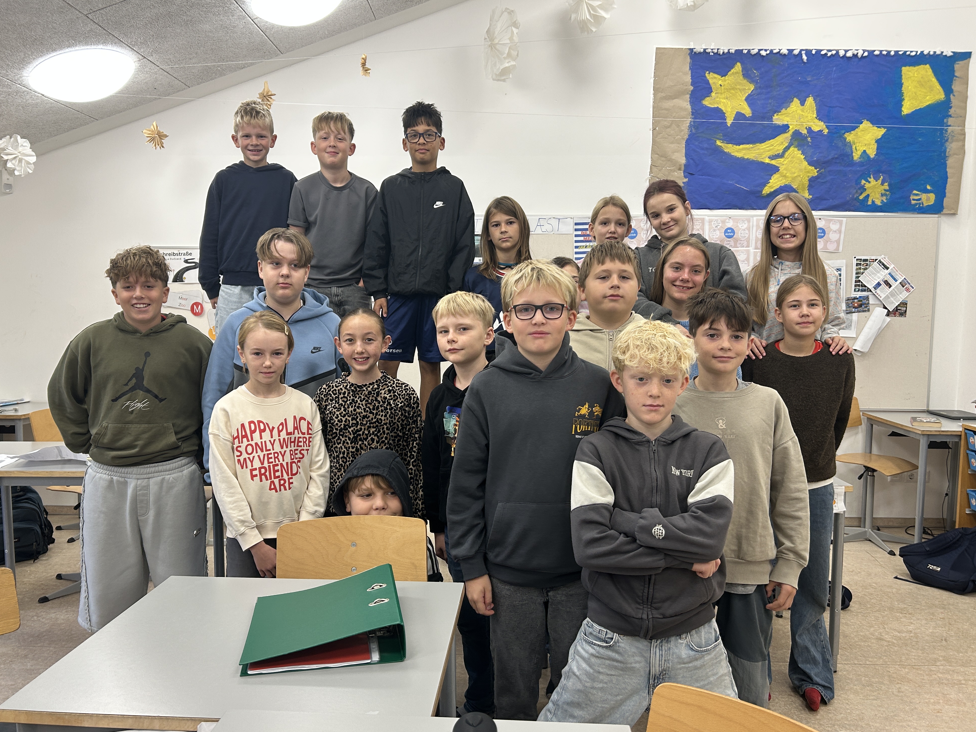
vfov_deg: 51.3
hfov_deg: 65.3
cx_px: 477
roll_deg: -0.1
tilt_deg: -4.4
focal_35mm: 27
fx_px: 761
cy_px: 372
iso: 80
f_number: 1.5
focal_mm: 5.7
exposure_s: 1/100
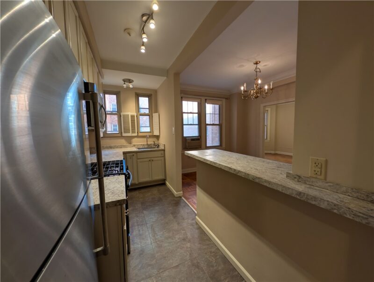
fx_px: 130
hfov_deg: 110.5
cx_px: 187
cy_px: 141
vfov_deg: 94.6
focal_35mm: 12
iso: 71
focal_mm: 2.02
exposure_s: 1/60
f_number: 1.7
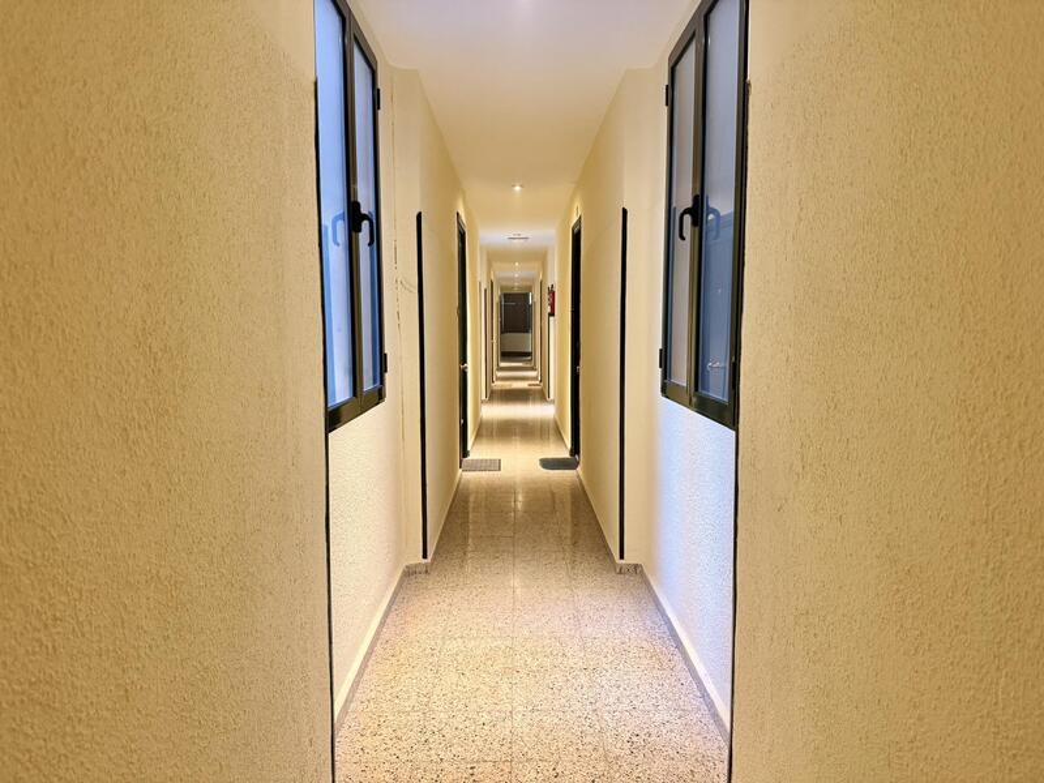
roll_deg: +0.0
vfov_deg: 56.8
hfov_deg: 71.6
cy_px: 392
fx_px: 724
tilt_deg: -5.9
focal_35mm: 24
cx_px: 522
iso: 320
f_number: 1.78
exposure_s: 1/50
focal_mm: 6.76
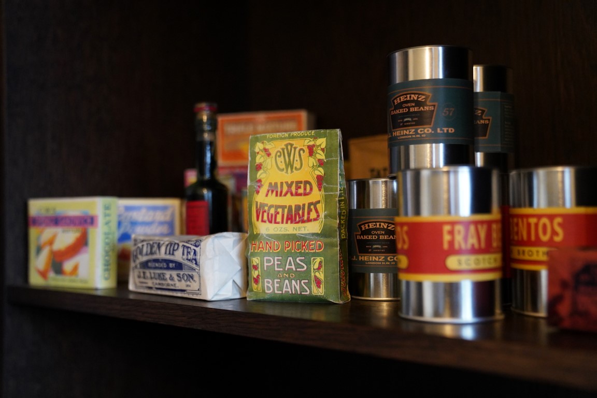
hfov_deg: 44.5
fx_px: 730
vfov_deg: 30.5
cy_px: 199
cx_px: 298
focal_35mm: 44
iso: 6400
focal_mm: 44
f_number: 2.8
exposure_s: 1/160
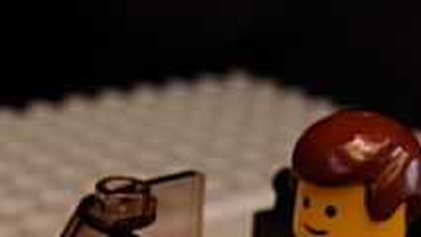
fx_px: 1318
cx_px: 190
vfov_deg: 9.8
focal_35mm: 118
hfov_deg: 18.1
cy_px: 427
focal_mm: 7.5
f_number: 2.7
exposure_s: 1/12.6
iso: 50
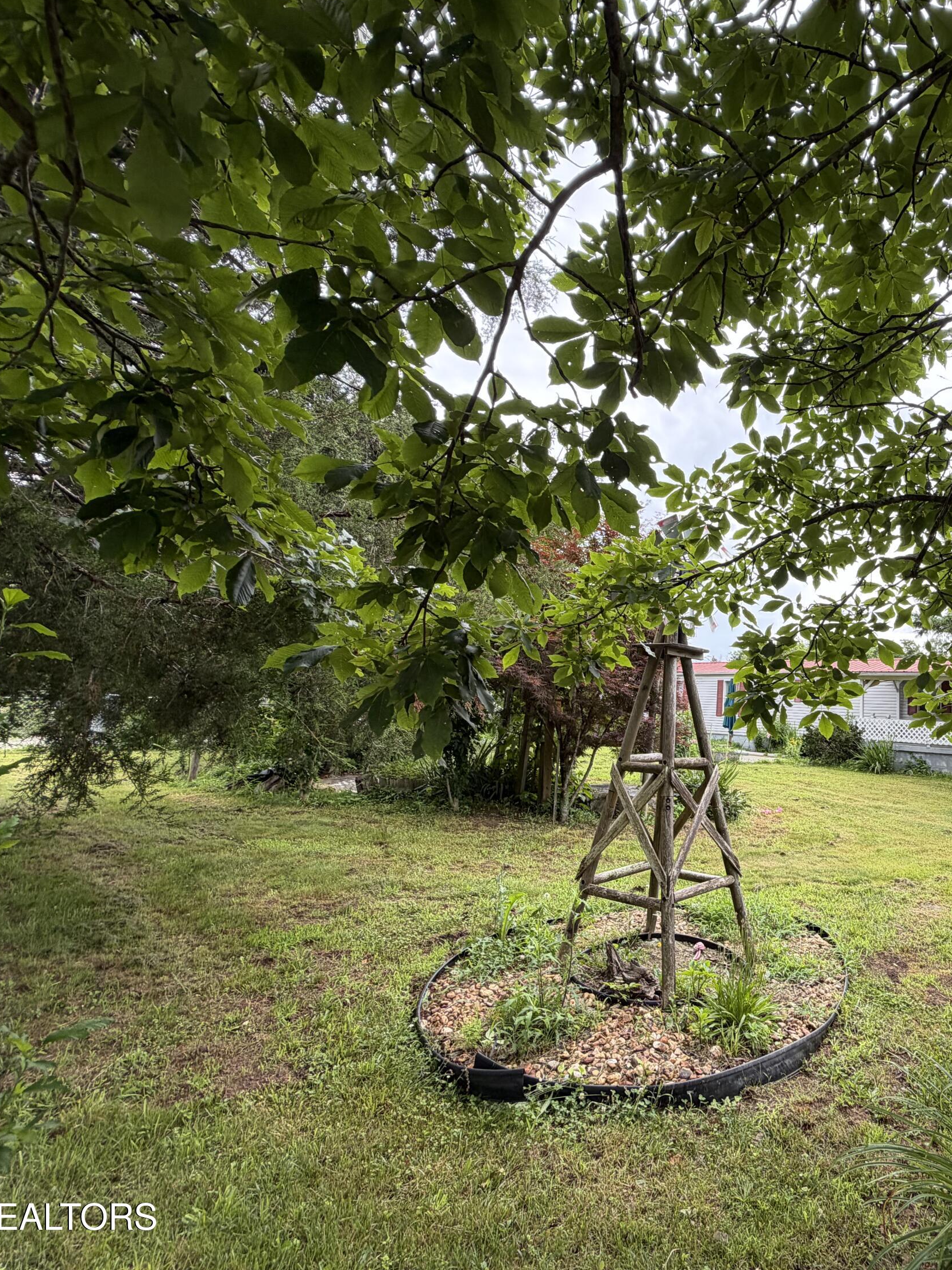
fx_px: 697
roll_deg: -2.0
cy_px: 630
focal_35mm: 19
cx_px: 745
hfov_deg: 63.5
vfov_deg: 84.7
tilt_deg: +6.7
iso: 40
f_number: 2.2
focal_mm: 2.22
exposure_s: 1/243
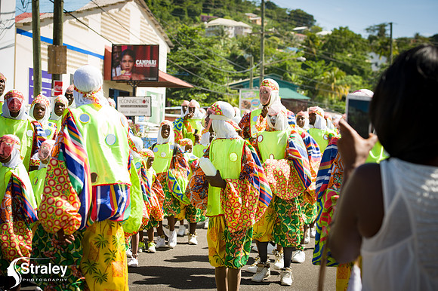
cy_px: 146
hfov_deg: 26.0
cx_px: 219
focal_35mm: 78
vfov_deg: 17.5
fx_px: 948
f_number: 6.3
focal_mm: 78
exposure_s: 1/200
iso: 100
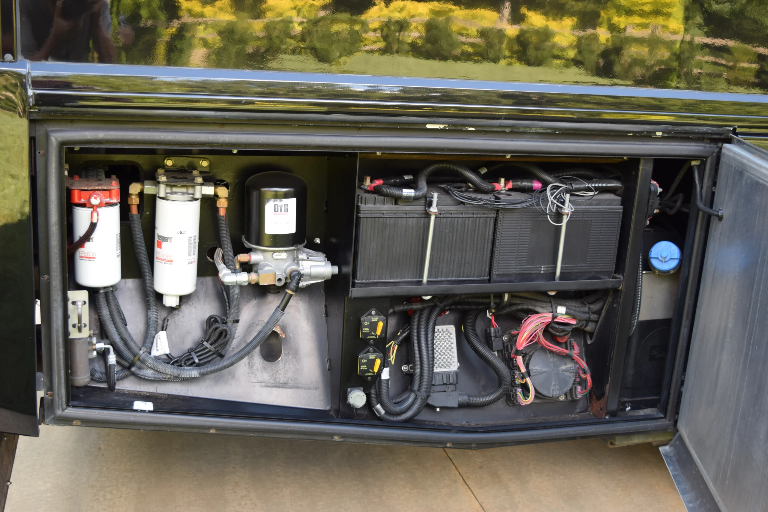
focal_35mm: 44
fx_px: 928
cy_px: 256
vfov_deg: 30.9
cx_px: 384
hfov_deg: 45.0
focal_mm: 29
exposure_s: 1/100
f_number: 5
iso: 400
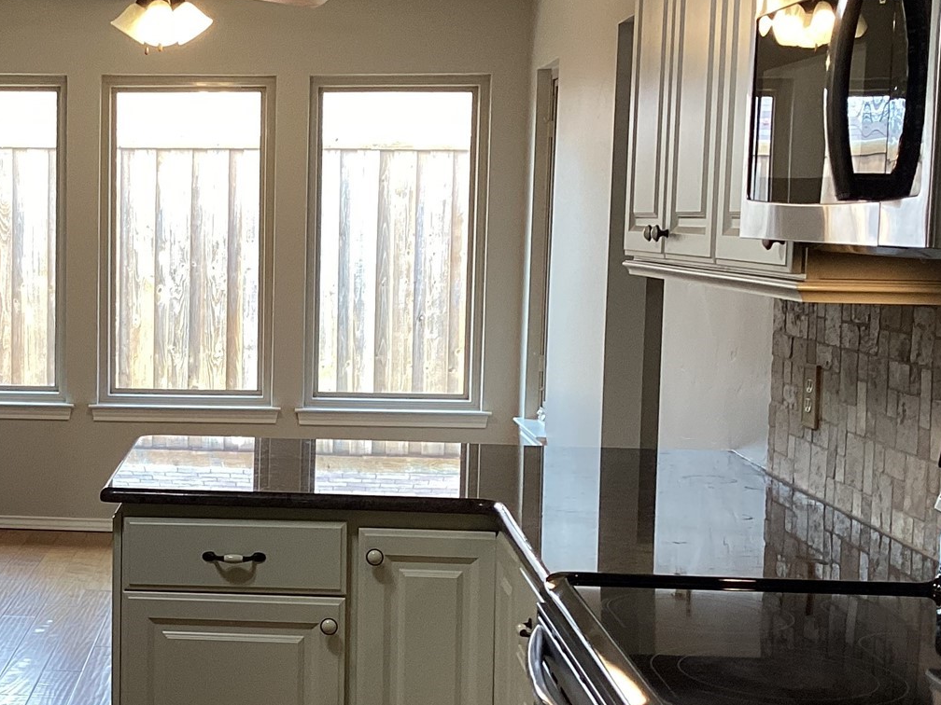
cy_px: 353
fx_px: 1713
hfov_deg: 29.6
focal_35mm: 63
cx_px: 115
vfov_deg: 23.3
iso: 64
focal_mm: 3.3
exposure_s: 1/60
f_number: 2.4
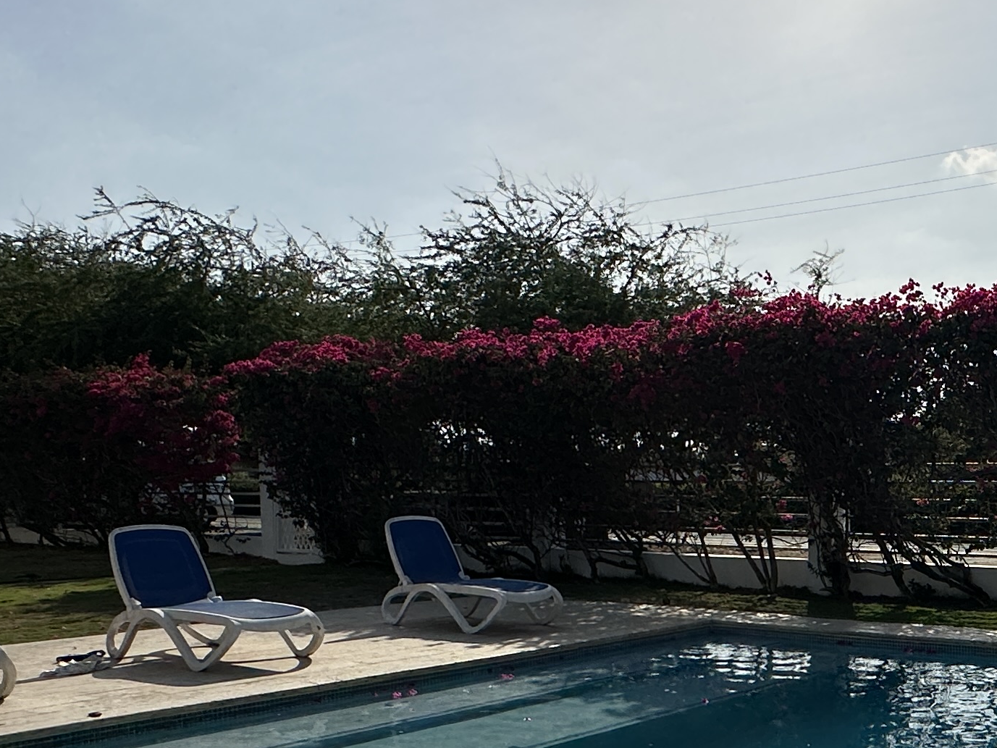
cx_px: 977
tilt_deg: -3.4
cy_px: 531
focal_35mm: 41
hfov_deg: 40.6
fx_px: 1181
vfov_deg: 34.6
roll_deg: +0.2
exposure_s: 1/6135
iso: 50
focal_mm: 2.22
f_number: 2.2
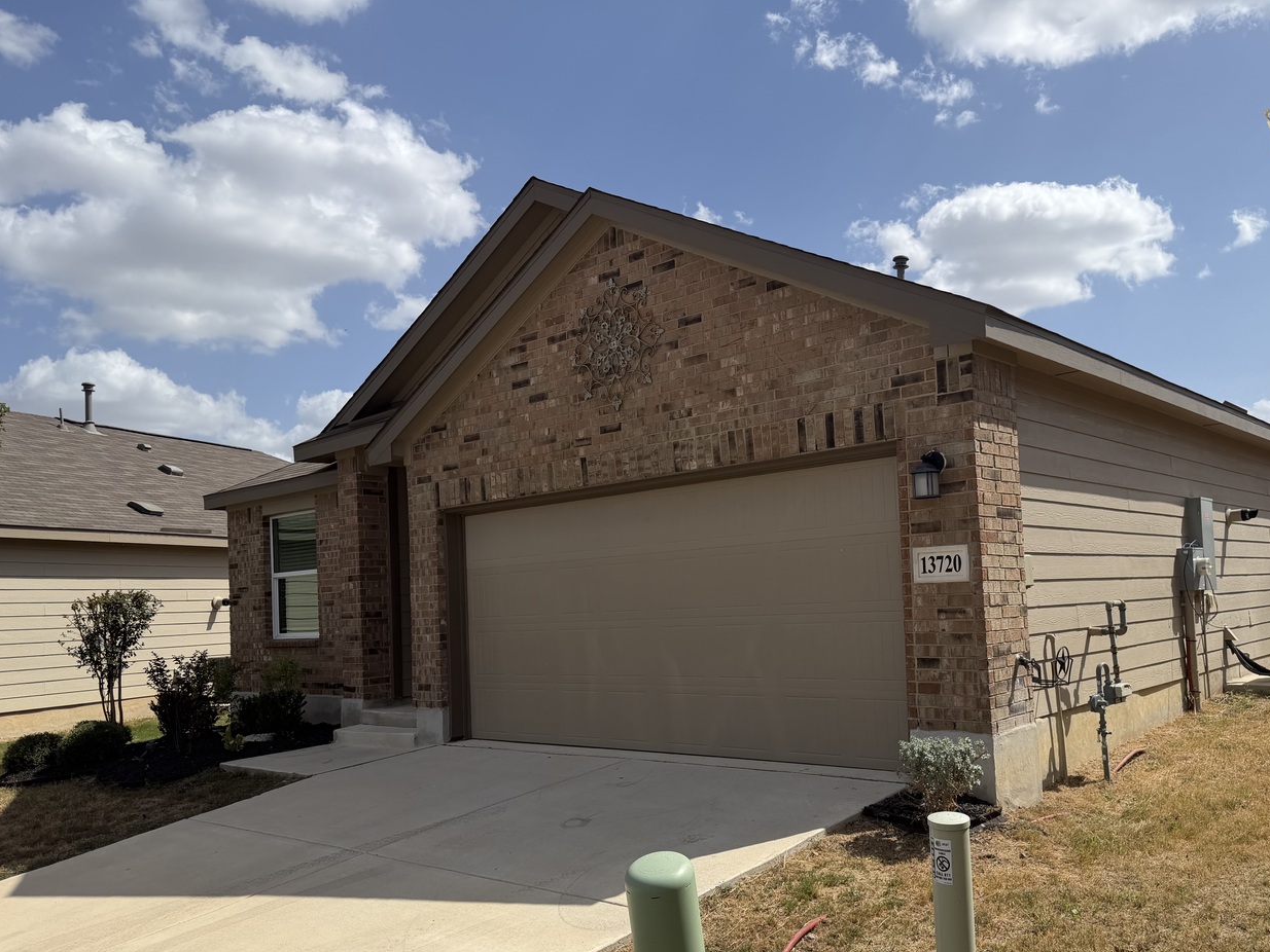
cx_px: 724
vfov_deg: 49.6
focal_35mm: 28
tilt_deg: +4.5
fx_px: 1027
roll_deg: +2.8
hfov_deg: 63.2
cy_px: 554
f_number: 1.78
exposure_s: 1/6711
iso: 80
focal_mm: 6.76
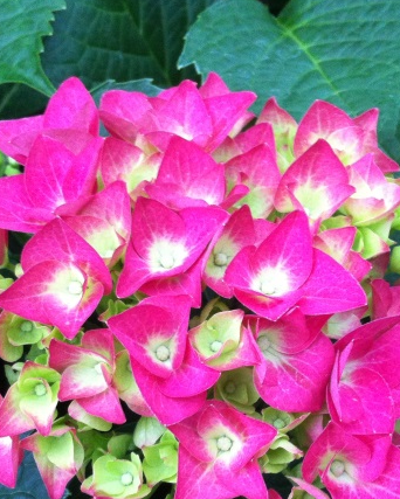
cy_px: 326
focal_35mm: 64
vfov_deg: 29.4
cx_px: 235
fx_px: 946
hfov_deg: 23.8
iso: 200
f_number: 2.8
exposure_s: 1/15
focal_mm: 3.85
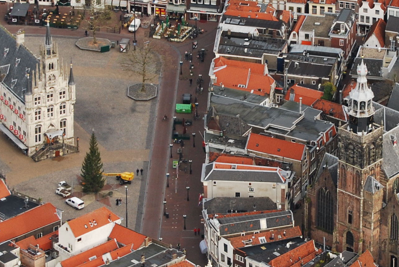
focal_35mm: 319
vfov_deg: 4.3
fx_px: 3540
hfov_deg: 6.4
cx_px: 274
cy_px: 102
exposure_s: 1/320
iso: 200
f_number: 4.5
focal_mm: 70
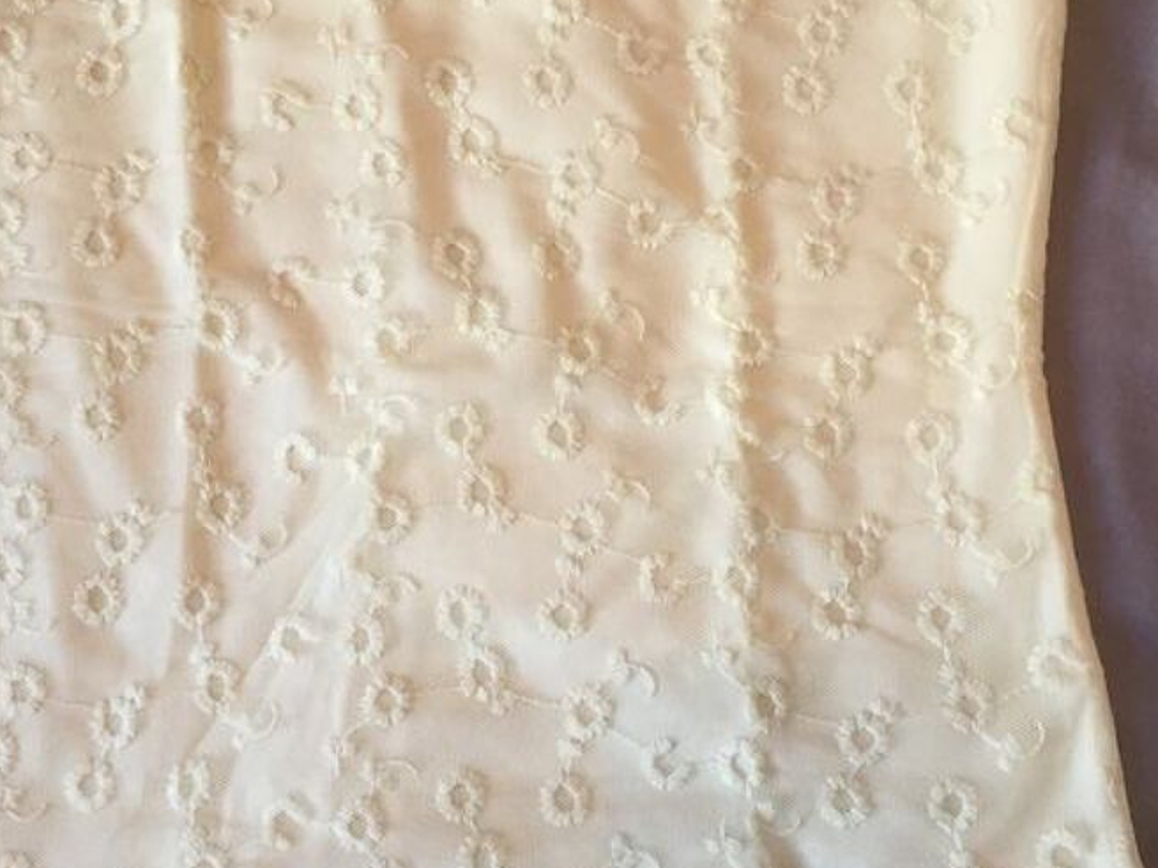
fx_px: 1973
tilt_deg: -84.9
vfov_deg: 24.8
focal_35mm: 59
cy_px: 404
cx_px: 534
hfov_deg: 32.7
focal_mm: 4.15
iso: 125
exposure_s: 1/33
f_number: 2.2
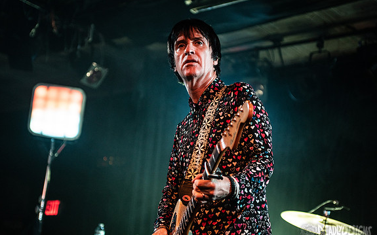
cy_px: 121
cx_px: 188
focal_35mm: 72
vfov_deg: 18.1
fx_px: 740
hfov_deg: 28.6
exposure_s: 1/320
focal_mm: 70
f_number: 2.8
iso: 2000
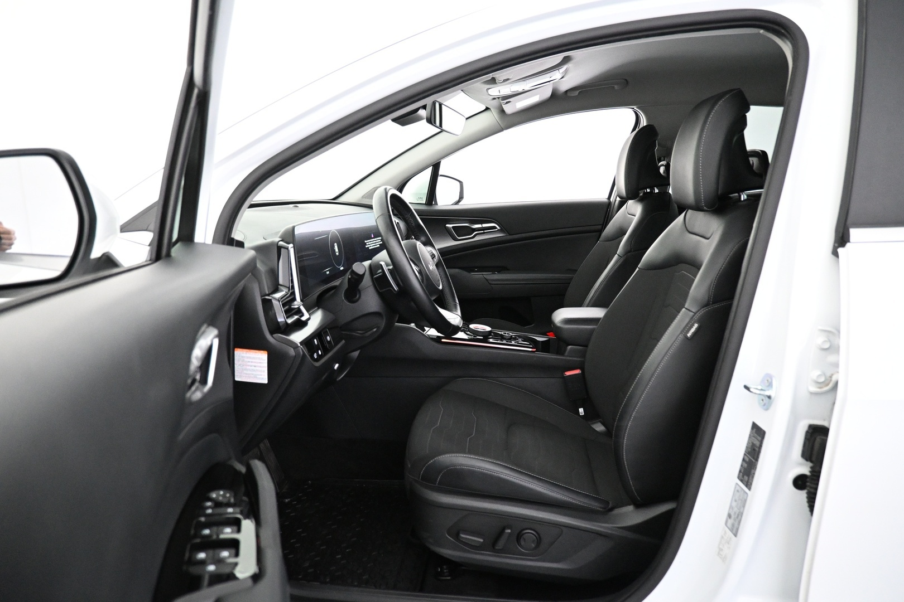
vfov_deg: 53.1
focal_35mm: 24
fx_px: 603
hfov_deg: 73.7
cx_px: 452
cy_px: 301
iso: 4000
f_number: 3.5
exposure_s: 1/50
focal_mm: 16
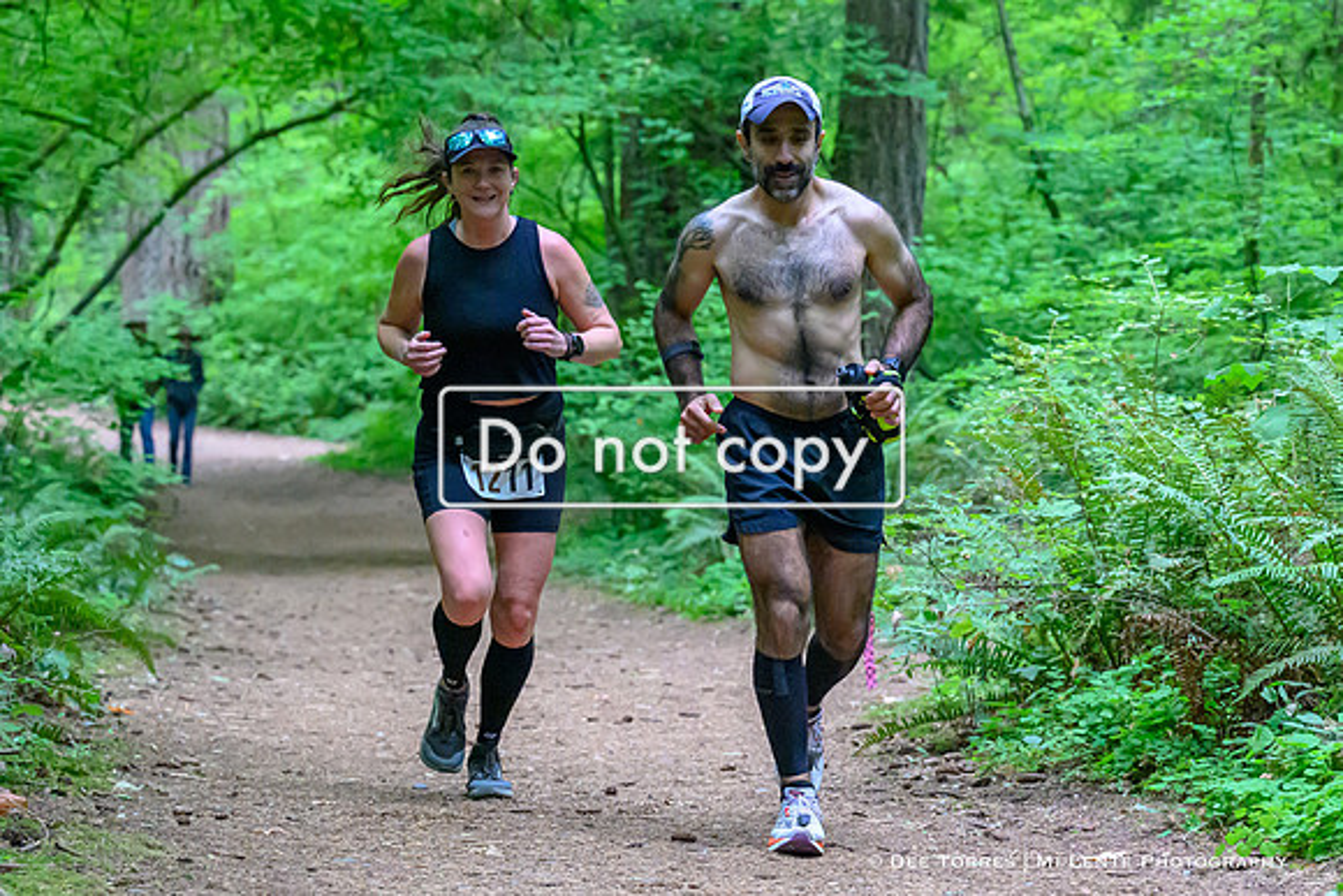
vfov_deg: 12.3
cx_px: 724
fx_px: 4166
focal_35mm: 112
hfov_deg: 18.3
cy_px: 503
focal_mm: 72
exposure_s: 1/800
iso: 11400
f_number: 4
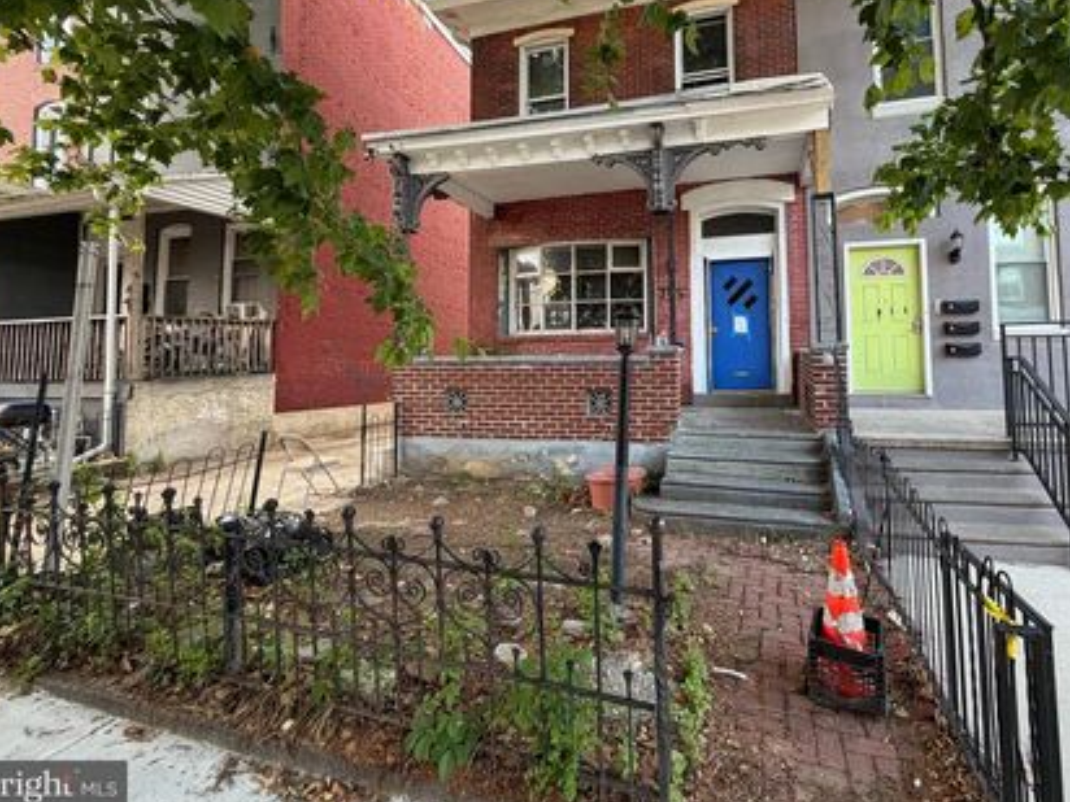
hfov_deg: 90.3
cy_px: 326
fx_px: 525
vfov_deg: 74.0
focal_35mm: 17
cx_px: 618
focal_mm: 2.22
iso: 160
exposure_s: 1/121
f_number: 2.2
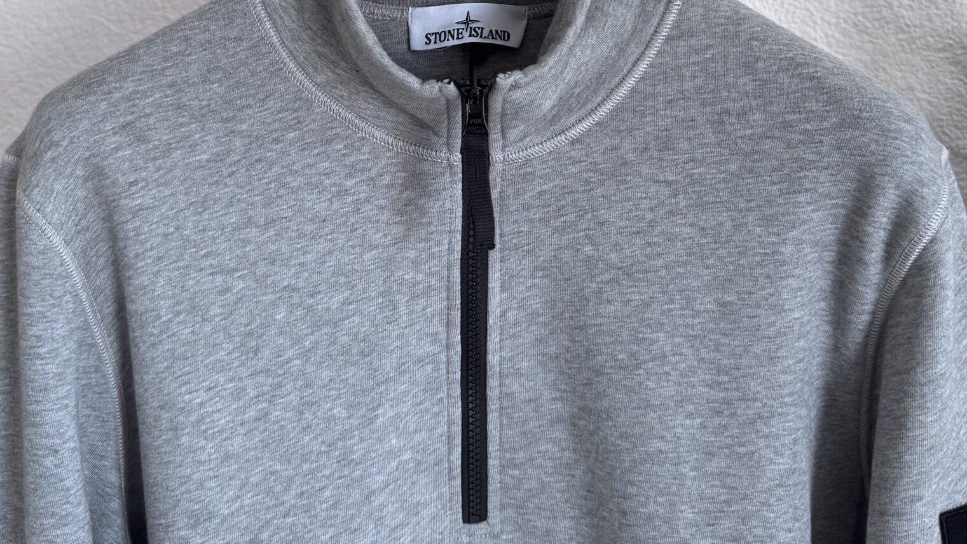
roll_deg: -0.9
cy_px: -13
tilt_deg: -1.8
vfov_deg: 25.6
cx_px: 478
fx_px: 1128
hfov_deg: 46.4
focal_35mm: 44
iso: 160
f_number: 1.78
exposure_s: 1/121
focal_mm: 6.76
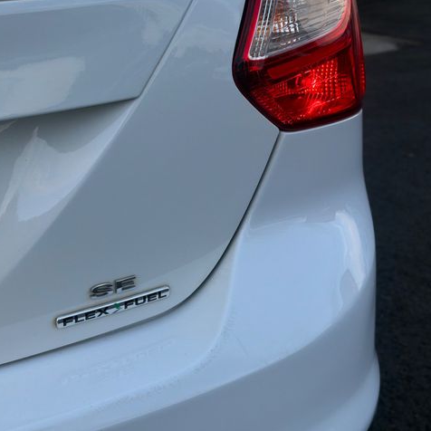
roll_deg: +2.5
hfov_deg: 30.0
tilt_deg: -22.2
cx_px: 192
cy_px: 216
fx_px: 803
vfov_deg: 30.0
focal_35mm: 57
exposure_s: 1/513
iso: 64
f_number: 1.78
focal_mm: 6.76
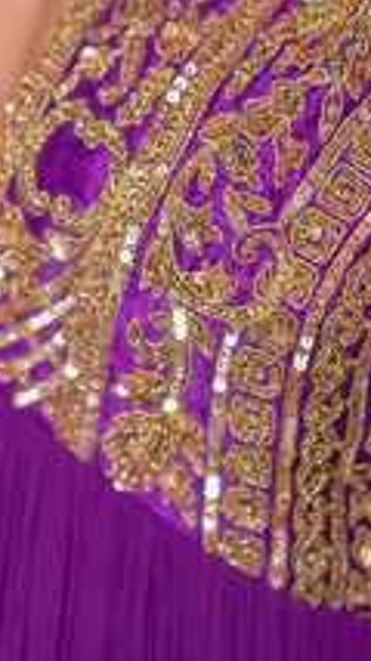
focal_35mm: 90
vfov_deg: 23.7
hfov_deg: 13.4
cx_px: 195
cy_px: 289
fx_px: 1578
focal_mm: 35
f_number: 2.8
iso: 400
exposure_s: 1/320
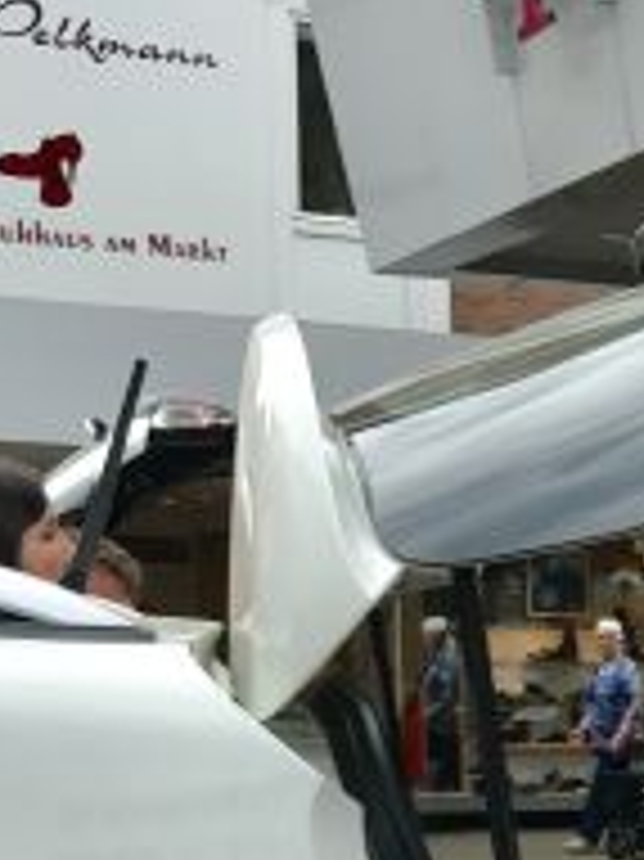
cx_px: 887
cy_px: 1063
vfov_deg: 19.5
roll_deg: -1.5
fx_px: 2334
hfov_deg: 14.9
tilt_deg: -9.9
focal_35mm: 94
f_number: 1.8
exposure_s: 1/709
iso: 20
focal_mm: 3.99
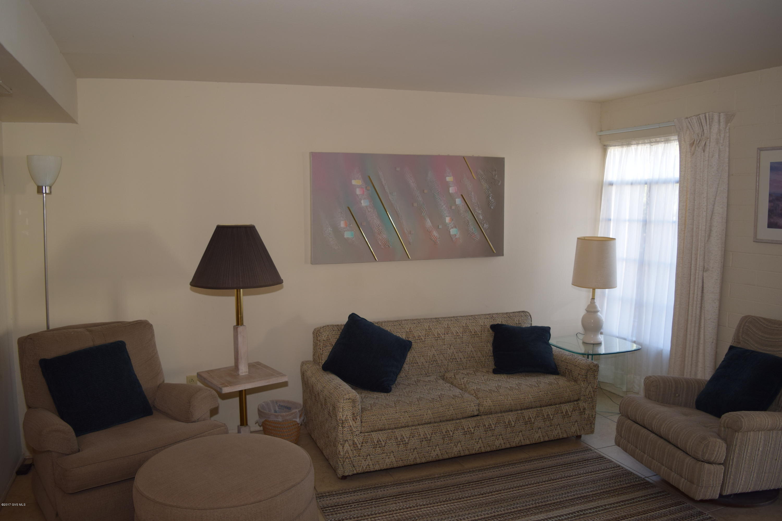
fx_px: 586
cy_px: 260
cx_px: 391
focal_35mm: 27
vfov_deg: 47.9
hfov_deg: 67.4
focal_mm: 18
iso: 360
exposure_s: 1/60
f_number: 4
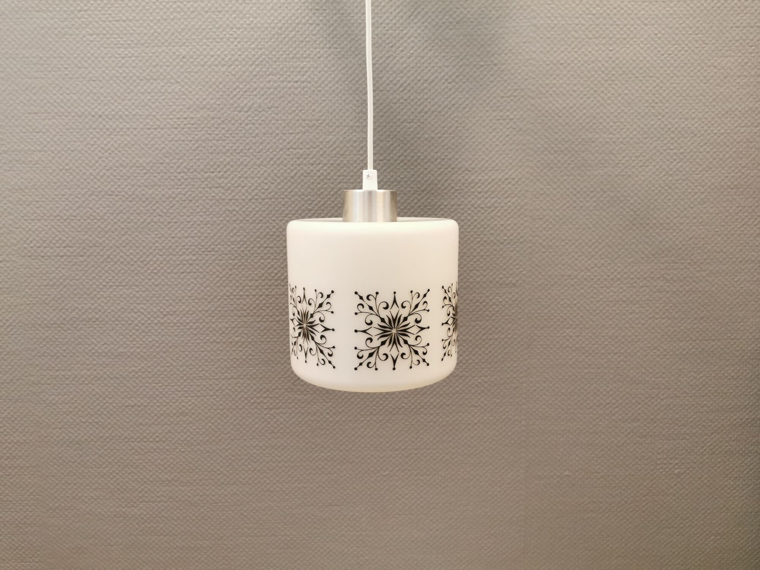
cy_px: 285
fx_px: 593
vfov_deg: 51.4
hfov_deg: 65.3
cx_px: 380
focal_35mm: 27
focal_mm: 5.56
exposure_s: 1/50
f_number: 1.6
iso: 250
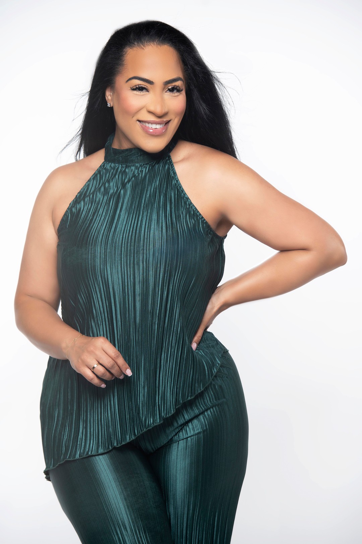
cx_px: 181
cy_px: 272
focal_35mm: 151
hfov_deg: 9.1
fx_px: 2280
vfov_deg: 13.6
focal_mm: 151.2
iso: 200
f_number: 5.6
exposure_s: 1/200
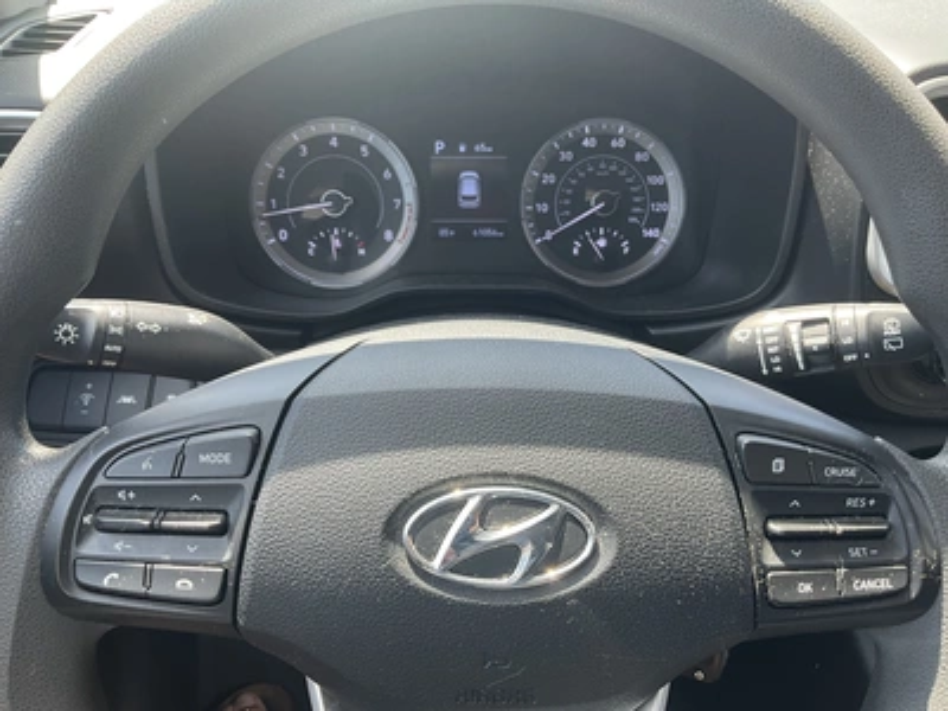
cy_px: 356
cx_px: 474
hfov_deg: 61.7
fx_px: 794
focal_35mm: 29
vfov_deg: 48.2
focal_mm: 3
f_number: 1.8
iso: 50
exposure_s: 1/122
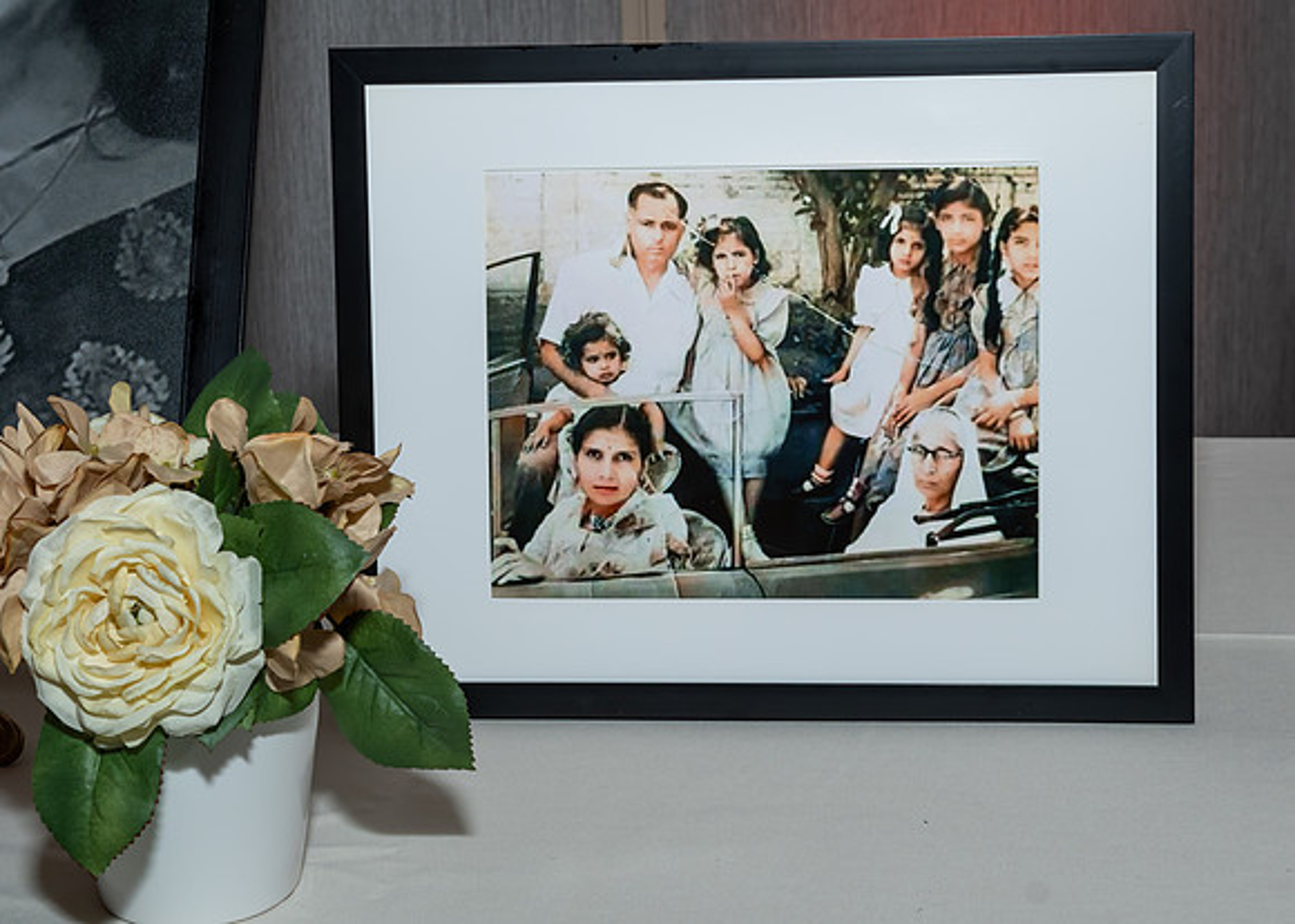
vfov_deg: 18.1
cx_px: 681
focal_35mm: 79
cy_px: 346
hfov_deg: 25.2
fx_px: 2898
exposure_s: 1/250
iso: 500
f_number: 8
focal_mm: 38
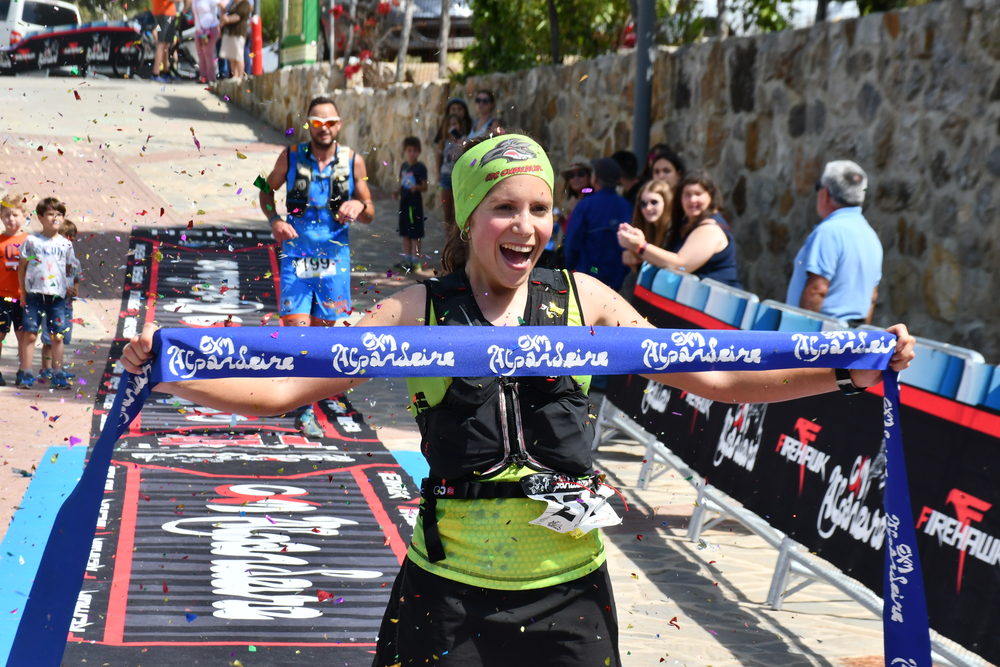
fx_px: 3361
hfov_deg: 16.9
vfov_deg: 11.3
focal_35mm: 121
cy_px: 336
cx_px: 504
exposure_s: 1/640
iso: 500
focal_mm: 80
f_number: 13
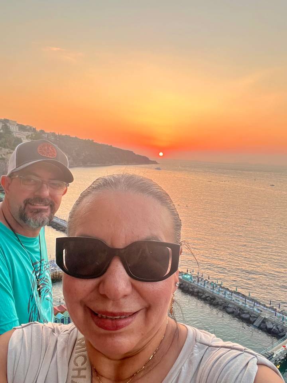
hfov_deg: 46.8
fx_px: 332
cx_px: 144
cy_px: 192
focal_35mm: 30
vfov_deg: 60.0
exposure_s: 1/62
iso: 100
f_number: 2.2
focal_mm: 2.71
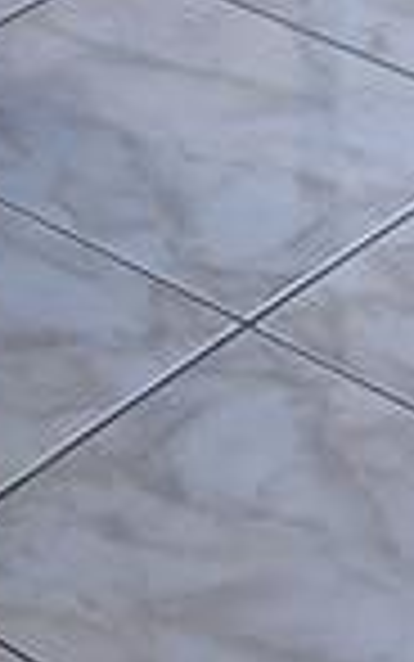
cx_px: -572
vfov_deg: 9.5
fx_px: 3463
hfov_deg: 6.5
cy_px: -1022
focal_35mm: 192
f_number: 1.8
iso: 200
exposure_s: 1/39
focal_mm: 5.4
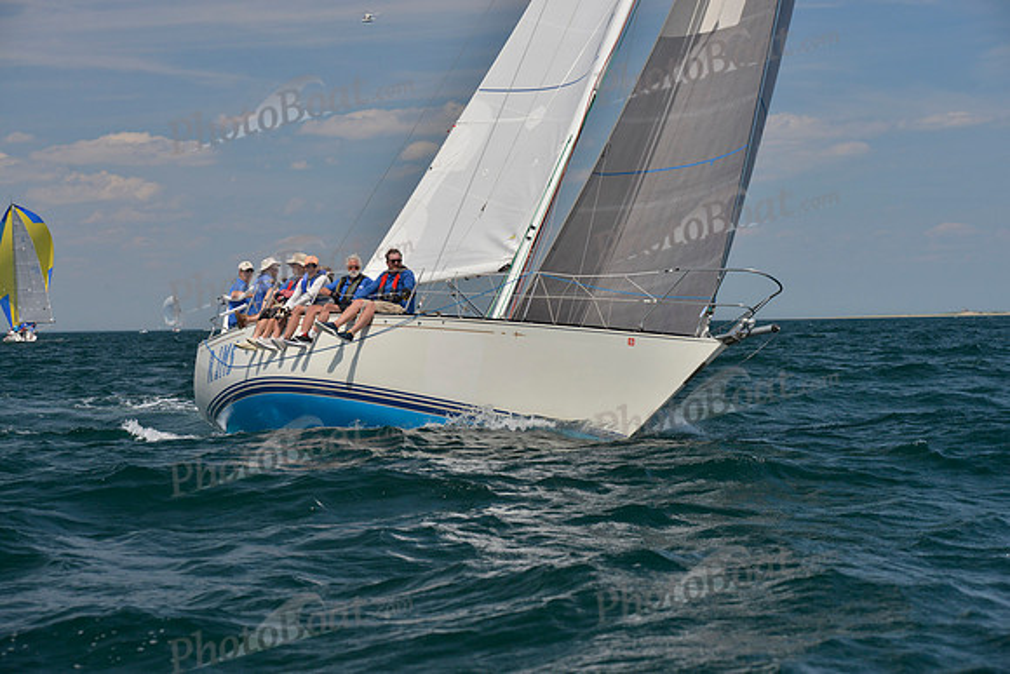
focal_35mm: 95
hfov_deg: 21.5
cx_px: 505
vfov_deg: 14.4
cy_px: 337
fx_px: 2666
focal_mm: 95
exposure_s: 1/800
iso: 400
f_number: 9
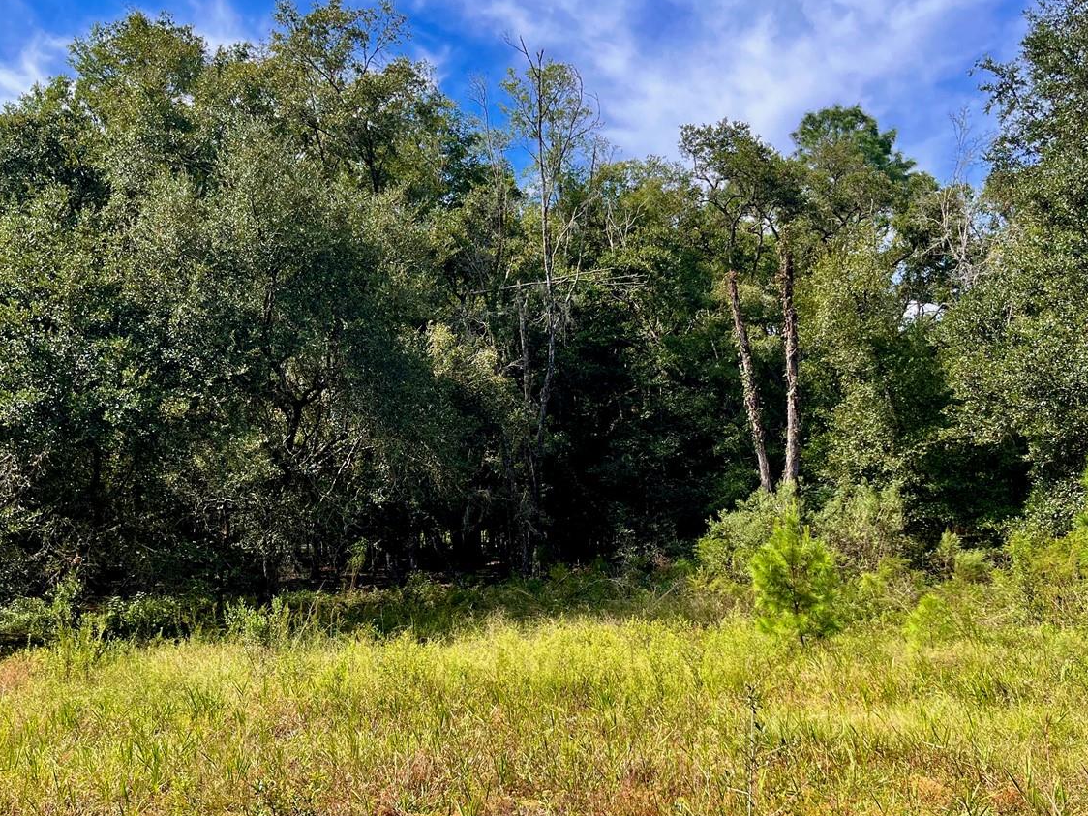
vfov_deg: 38.5
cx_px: 600
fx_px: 1163
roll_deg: +1.5
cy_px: 478
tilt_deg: +2.2
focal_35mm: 37
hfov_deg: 50.1
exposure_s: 1/1252
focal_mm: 5.1
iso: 50
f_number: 1.6
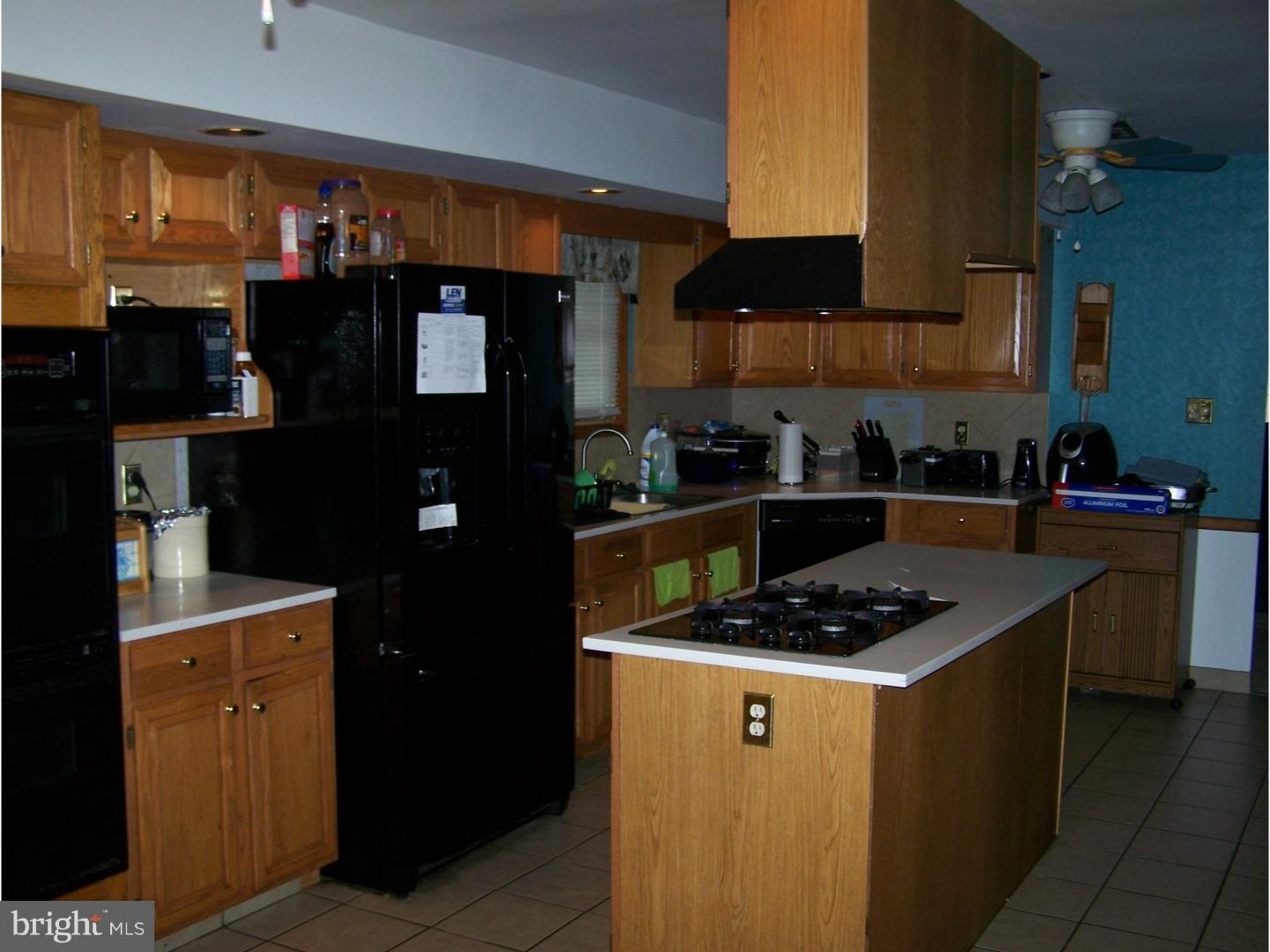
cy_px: 476
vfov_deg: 37.7
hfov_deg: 49.0
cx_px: 635
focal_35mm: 38
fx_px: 1394
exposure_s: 1/60
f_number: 2.8
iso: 80
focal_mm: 6.3
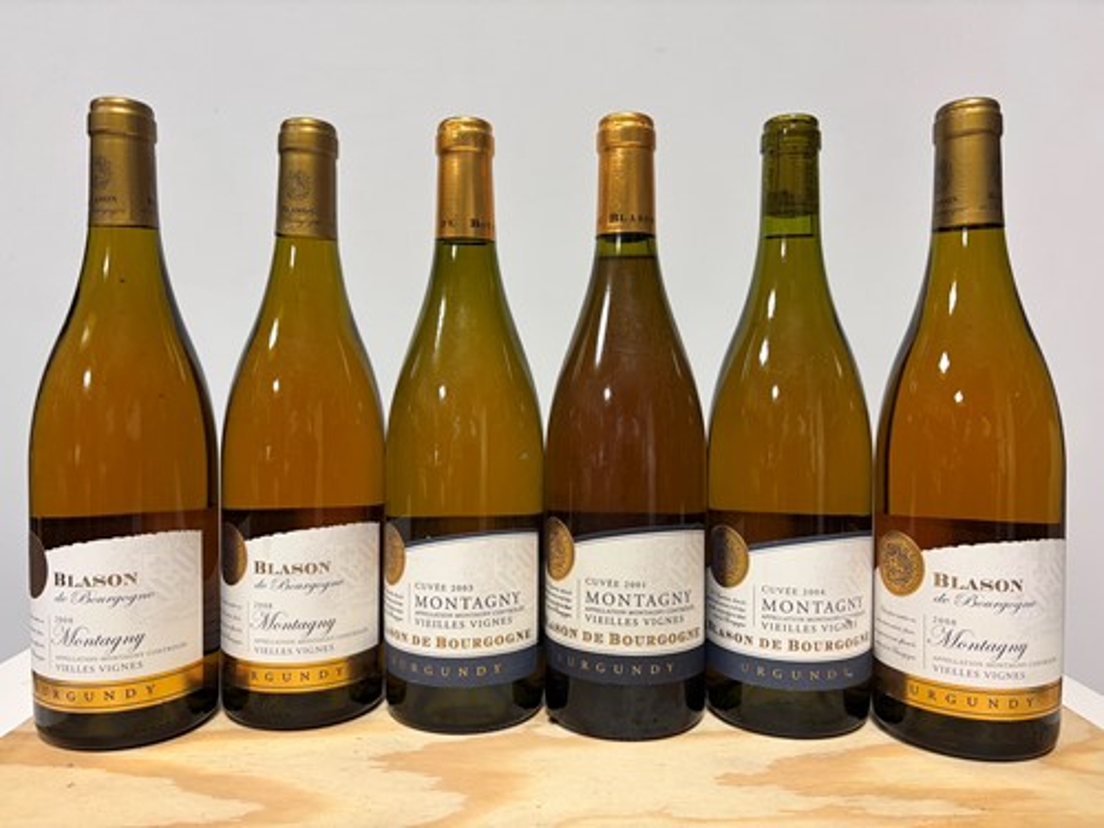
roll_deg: +0.9
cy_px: 414
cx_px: 552
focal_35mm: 26
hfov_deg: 67.3
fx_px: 829
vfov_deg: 53.1
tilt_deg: -1.5
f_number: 1.6
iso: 100
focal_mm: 5.96
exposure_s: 1/50
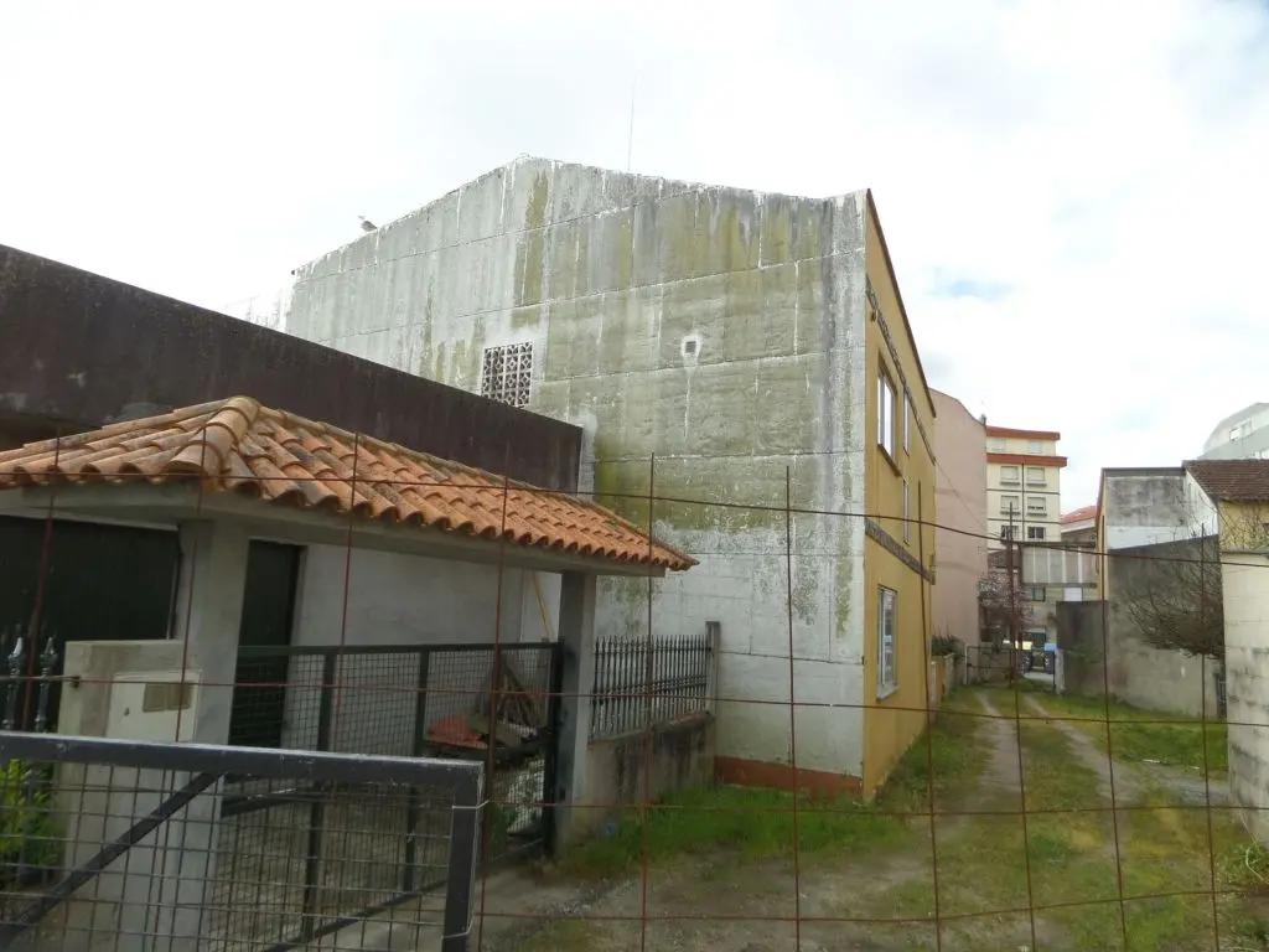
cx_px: 634
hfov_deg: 71.6
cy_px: 476
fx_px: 880
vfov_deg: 56.8
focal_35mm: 24
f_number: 3.2
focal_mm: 4
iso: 100
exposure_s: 1/500
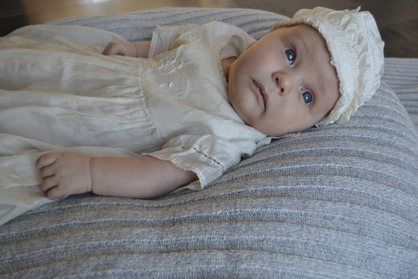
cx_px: 209
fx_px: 418
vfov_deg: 36.9
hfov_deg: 53.1
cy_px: 140
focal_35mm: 36
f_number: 4
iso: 400
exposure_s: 1/30
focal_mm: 24
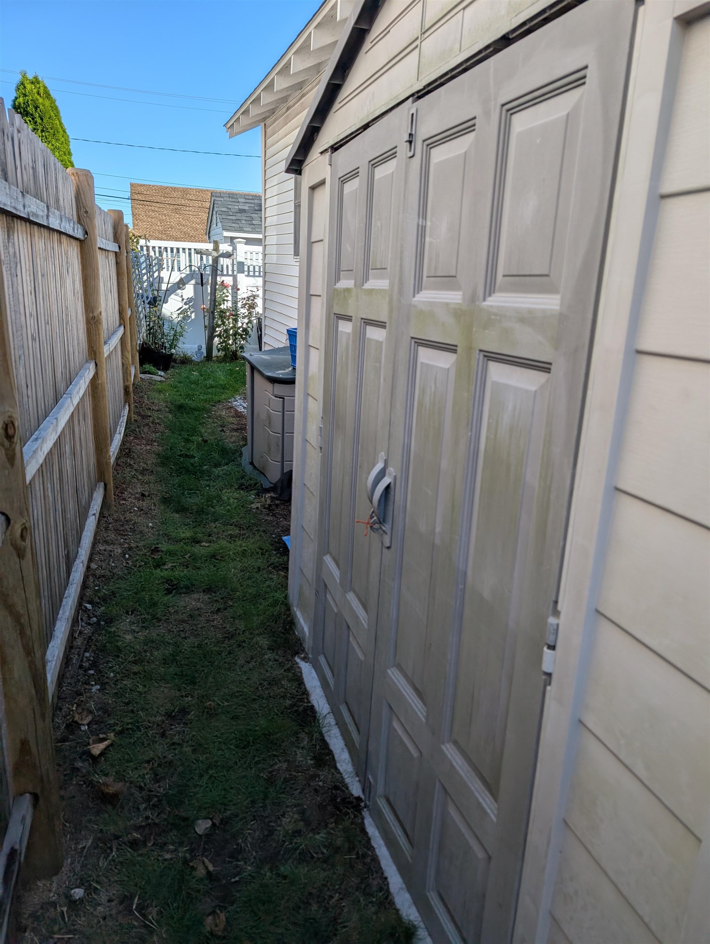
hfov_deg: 56.9
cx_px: 355
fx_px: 655
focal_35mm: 24
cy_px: 472
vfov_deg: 71.5
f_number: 1.68
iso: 21
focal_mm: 6.9
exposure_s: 1/630
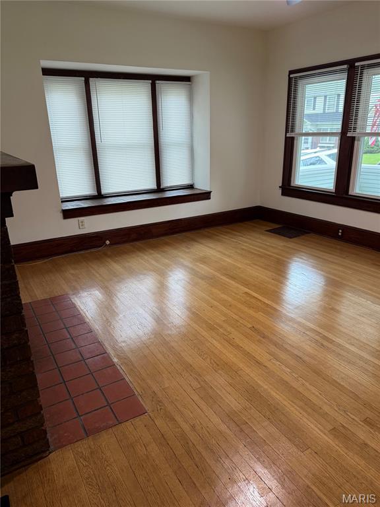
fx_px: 351
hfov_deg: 56.8
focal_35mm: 24
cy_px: 254
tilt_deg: -17.9
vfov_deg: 71.6
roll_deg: +1.2
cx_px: 190
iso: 200
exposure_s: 1/71
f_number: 1.78
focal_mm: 6.76
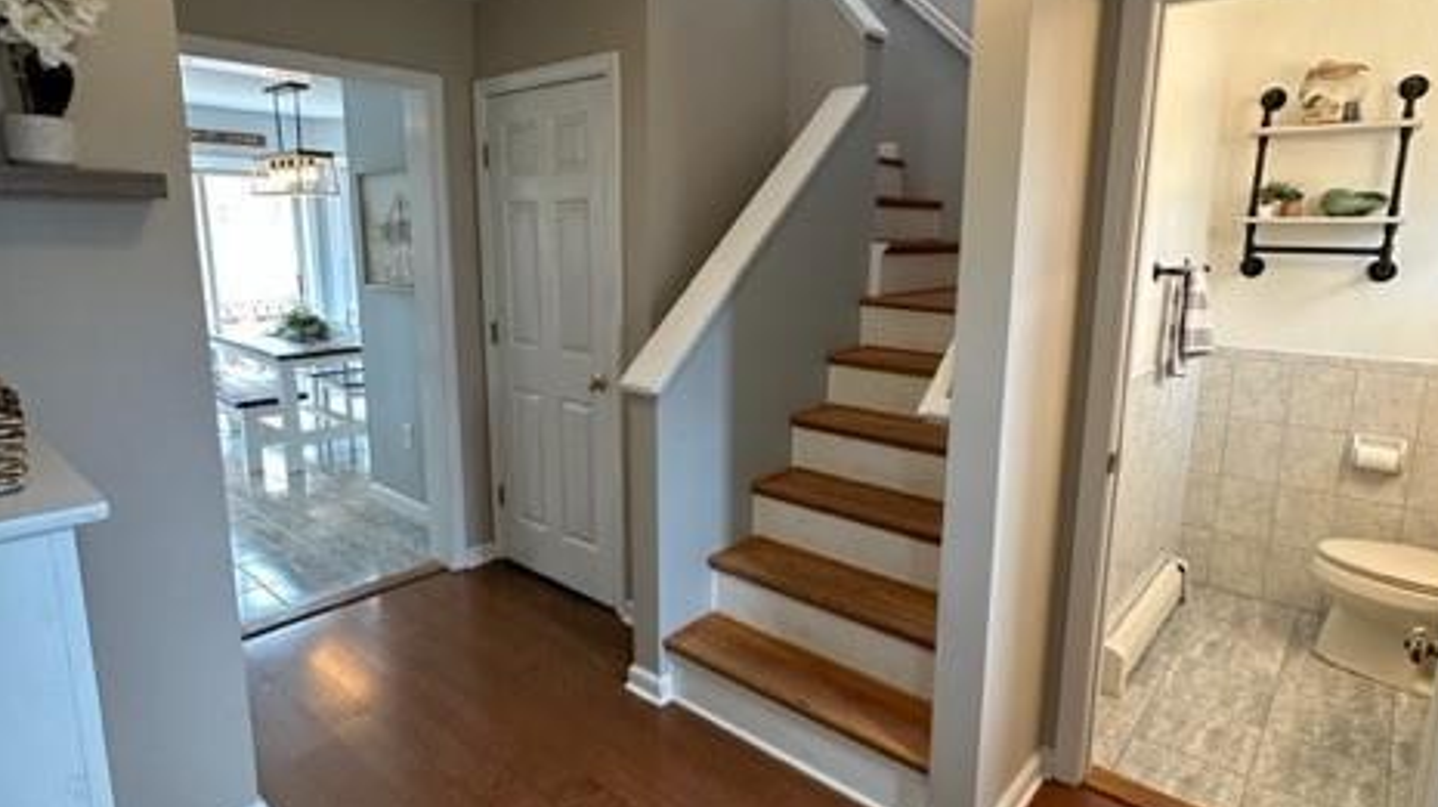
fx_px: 800
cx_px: 736
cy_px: 374
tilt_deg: -9.9
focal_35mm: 21
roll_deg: +0.0
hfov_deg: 83.9
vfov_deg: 53.5
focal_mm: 2.22
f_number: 2.2
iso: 200
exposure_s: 1/60
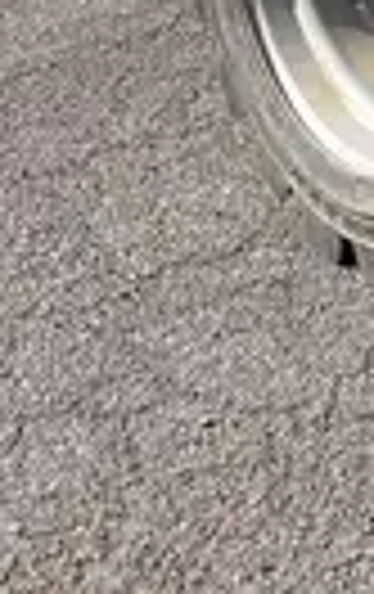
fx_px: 2484
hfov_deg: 8.5
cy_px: -700
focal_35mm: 153
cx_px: 406
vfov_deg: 11.8
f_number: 1.6
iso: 50
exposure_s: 1/3413
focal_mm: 5.1
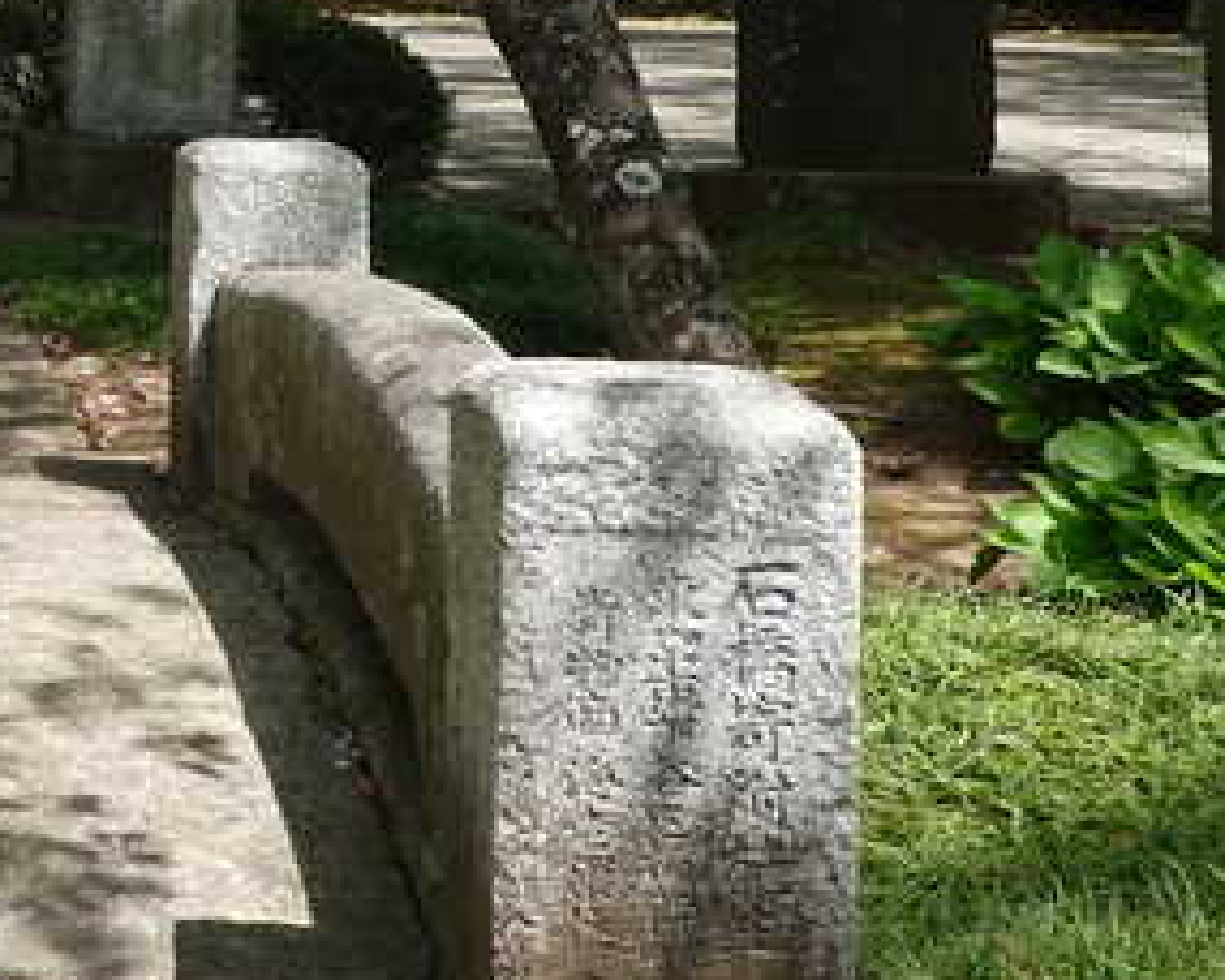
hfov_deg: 20.9
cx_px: -473
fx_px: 2937
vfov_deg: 18.3
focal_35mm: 81
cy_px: -75
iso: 125
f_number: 5.6
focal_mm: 9.01
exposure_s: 1/200
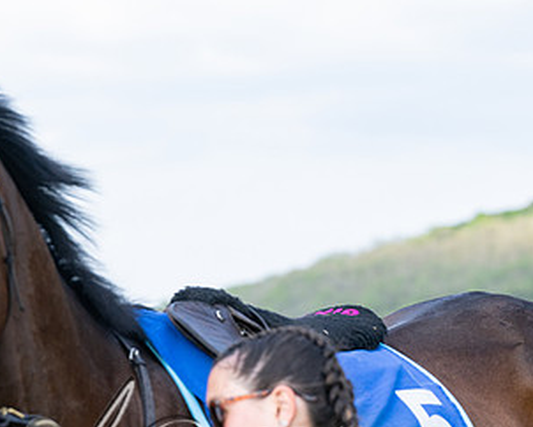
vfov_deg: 8.1
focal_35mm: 191
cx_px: 135
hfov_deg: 10.1
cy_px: 332
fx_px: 3015
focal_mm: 91
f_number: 4
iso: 400
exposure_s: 1/1250
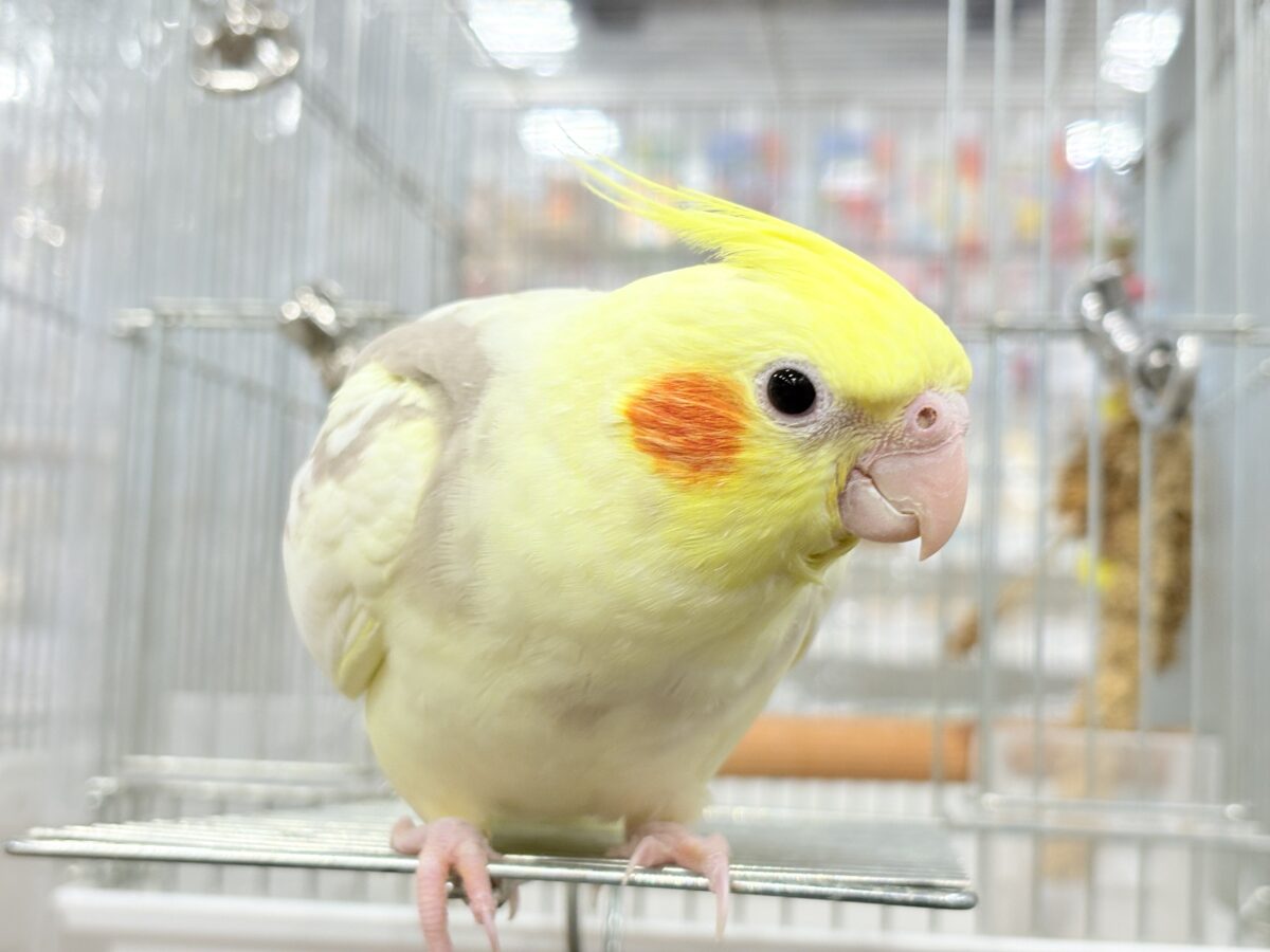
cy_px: 476
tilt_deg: +6.8
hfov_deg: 36.8
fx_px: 1908
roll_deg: -1.7
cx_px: 635
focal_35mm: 52
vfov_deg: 28.0
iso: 40
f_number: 1.6
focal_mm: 5.96
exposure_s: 1/50
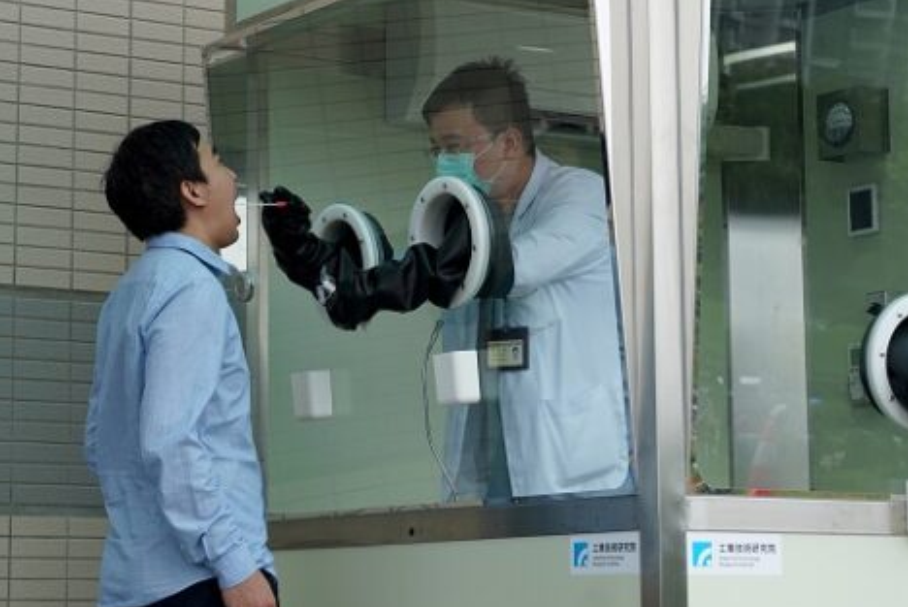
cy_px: 230
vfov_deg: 13.1
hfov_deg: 19.4
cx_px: 429
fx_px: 2651
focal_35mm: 105
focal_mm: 43
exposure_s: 1/200
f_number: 5.6
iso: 100
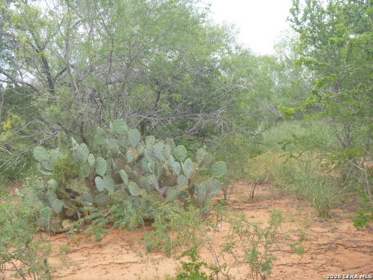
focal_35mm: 47
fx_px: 506
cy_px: 140
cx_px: 186
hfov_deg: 40.4
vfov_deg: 30.9
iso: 100
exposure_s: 1/160
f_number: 4.8
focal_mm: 8.4
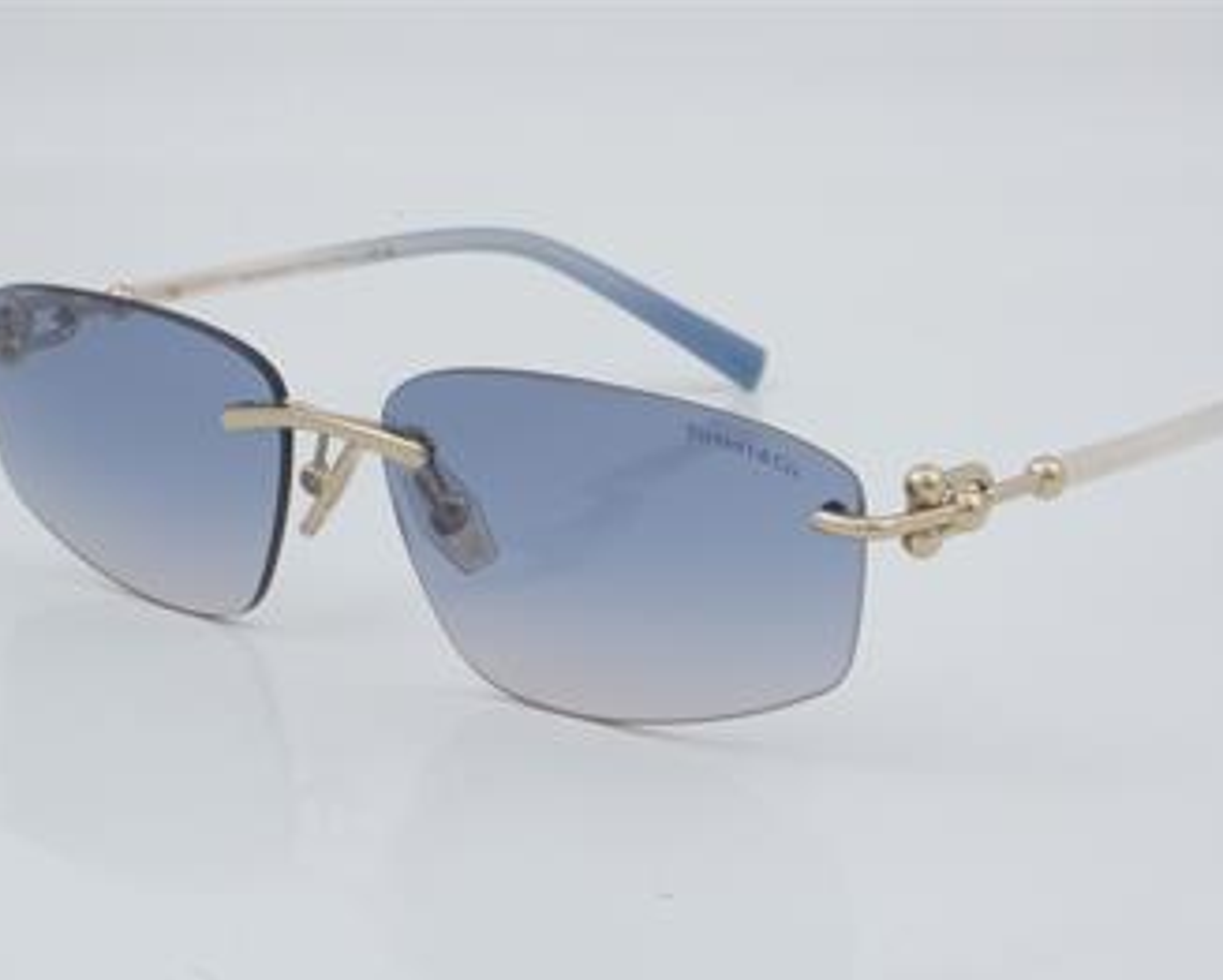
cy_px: 494
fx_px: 3115
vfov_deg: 17.9
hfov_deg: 22.2
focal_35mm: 86
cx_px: 673
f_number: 29
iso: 100
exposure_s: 1/4
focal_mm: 50
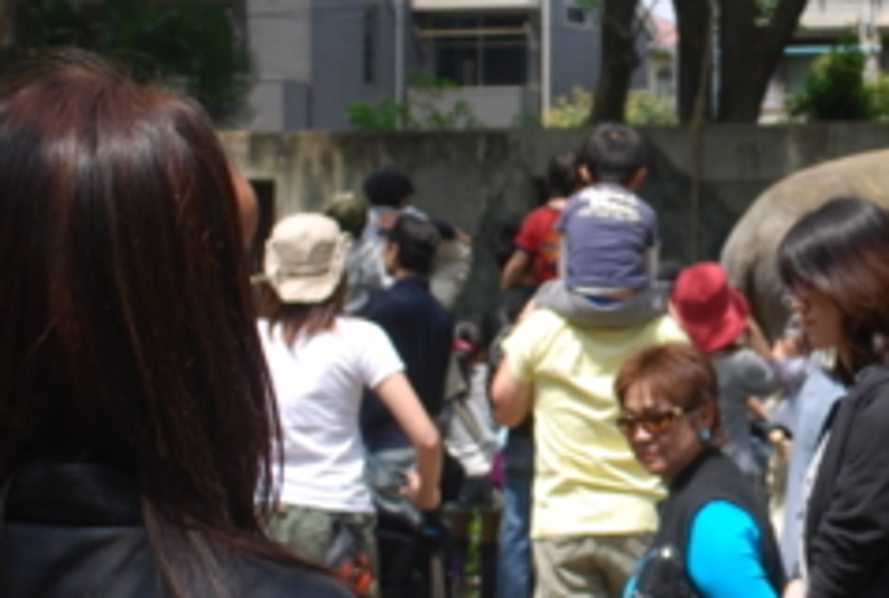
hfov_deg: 13.4
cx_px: 867
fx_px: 3738
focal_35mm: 151
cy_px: 179
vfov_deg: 9.1
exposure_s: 1/160
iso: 100
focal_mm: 30
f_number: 6.3
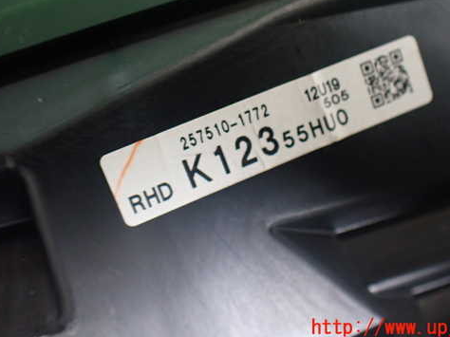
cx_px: 241
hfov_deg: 49.0
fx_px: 494
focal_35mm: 38
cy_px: 126
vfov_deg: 37.5
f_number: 2.3
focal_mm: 5.4
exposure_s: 1/125
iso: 640
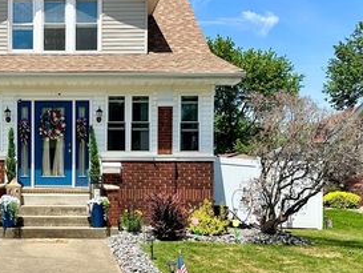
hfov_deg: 40.6
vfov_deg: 32.8
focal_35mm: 44
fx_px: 462
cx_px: 59
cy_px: 114
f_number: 1.78
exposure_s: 1/3155
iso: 80
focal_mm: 6.86
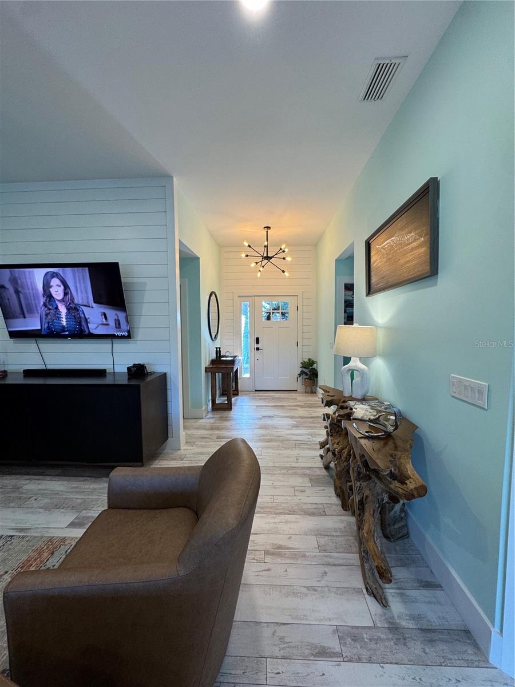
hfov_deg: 85.7
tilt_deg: -3.8
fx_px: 278
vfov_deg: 102.1
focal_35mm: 14
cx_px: 258
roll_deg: +0.8
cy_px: 344
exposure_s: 1/120
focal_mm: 2.22
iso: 125
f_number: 2.2
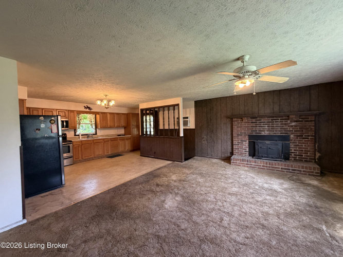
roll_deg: +1.8
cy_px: 128
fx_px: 139
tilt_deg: -1.5
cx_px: 172
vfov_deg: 85.7
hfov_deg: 102.1
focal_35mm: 14
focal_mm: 2.22
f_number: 2.2
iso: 400
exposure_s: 1/60
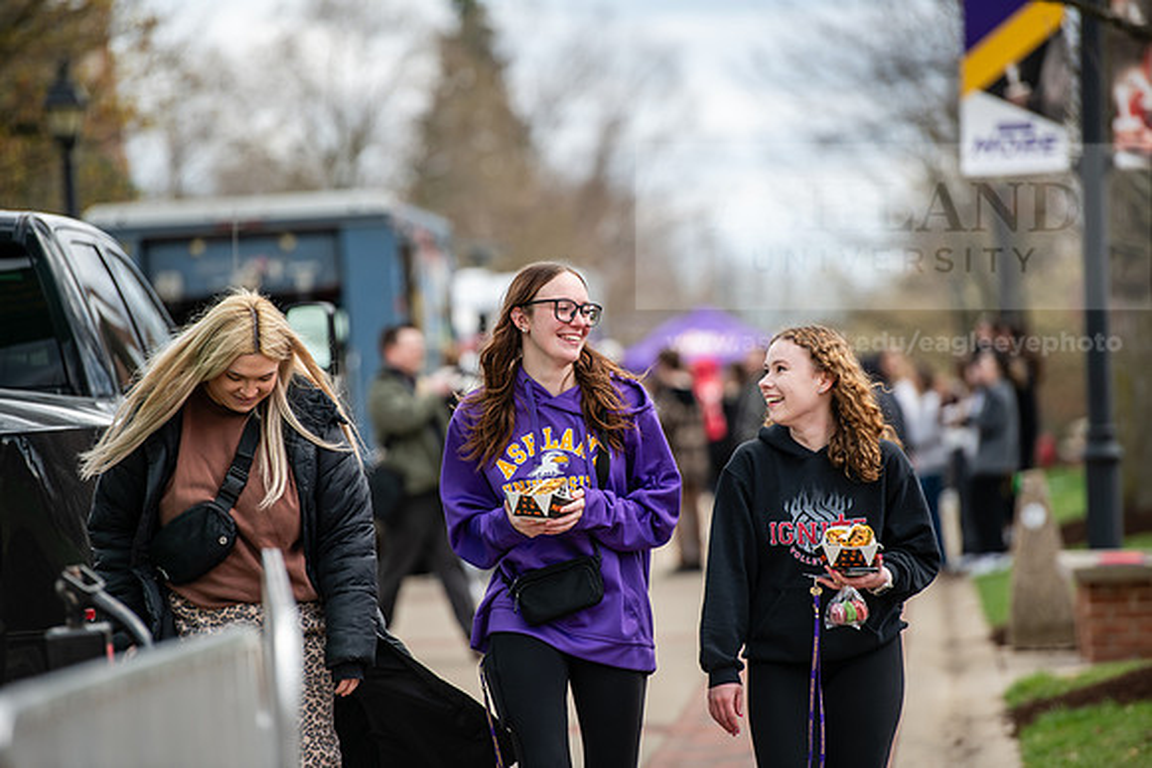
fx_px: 6401
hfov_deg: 10.3
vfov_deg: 6.9
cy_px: 384
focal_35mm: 200
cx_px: 576
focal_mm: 200
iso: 160
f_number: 3.5
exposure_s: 1/640
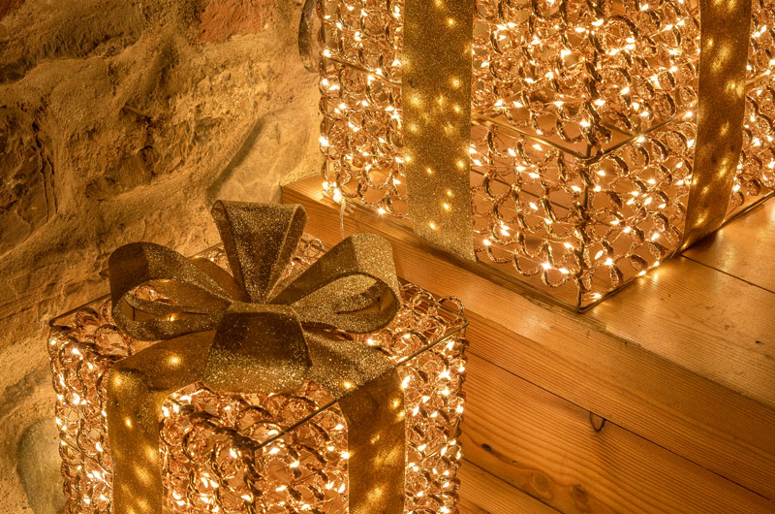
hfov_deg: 36.3
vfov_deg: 24.5
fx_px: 1182
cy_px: 257
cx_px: 388
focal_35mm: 55
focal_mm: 55
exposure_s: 1/40
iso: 800
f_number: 10
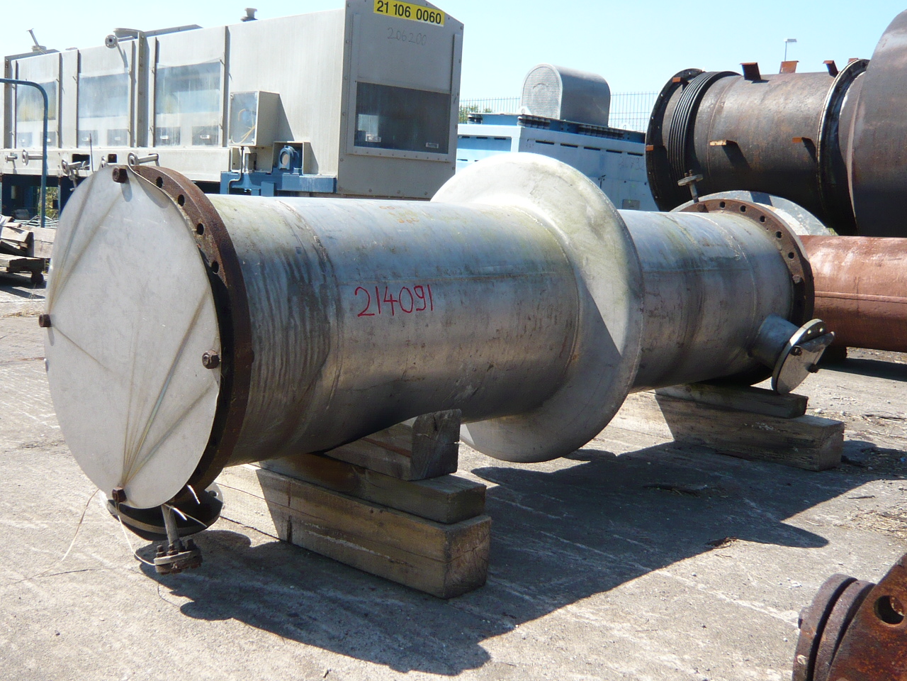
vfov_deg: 36.8
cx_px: 454
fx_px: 1022
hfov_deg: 47.9
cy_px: 340
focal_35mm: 39
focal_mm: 4.6
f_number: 2.8
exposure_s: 1/640
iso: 100
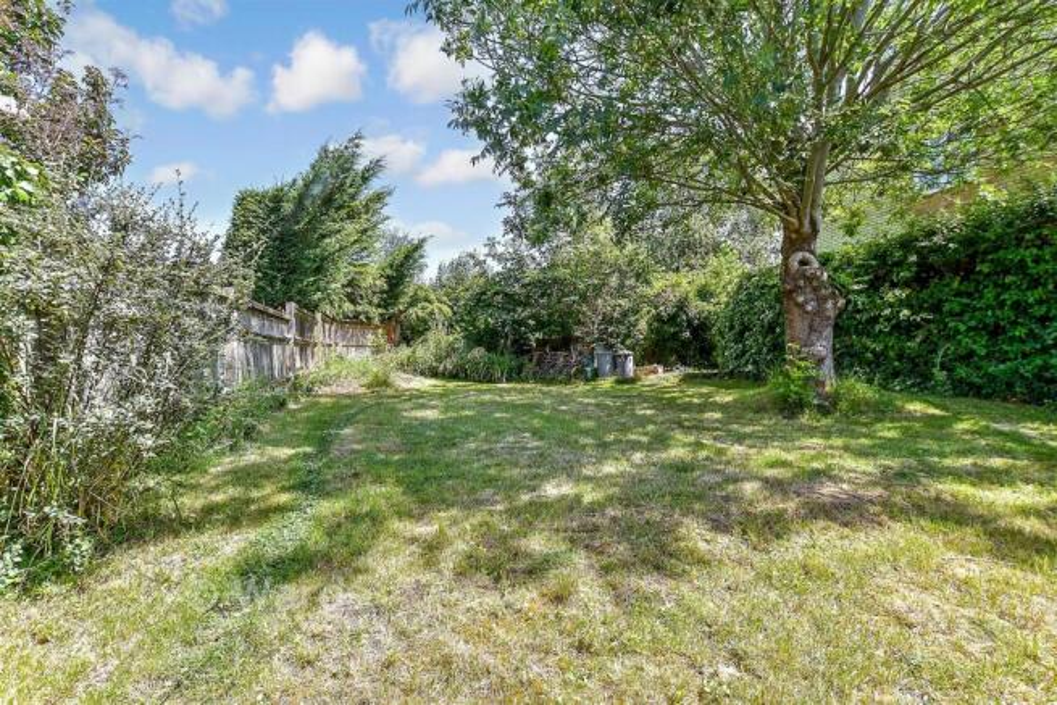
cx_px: 528
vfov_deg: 51.3
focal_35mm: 25
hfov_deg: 71.5
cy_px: 352
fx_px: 734
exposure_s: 1/125
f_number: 8
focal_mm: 17
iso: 160
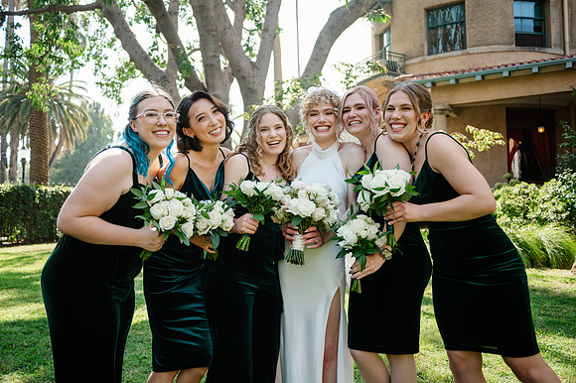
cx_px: 273
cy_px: 181
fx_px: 472
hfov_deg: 62.8
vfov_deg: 44.2
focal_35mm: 29
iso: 100
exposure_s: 1/500
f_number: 2.8
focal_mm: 28
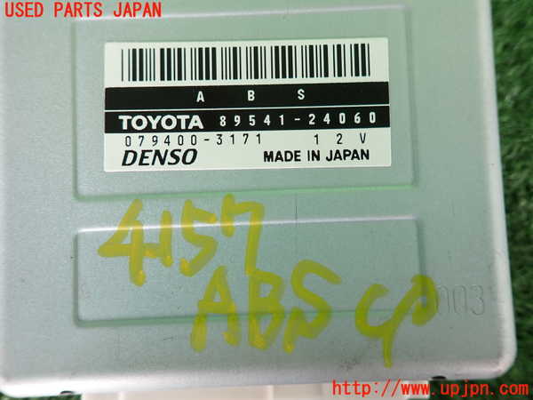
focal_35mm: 25
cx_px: 266
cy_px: 200
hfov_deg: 69.4
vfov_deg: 54.9
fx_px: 385
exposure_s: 1/40
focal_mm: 4.5
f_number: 2
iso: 200
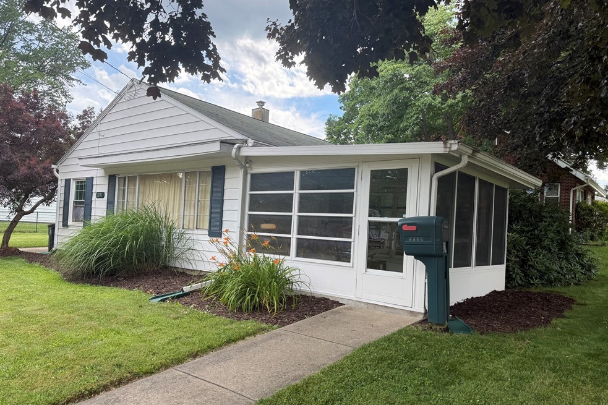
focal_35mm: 26
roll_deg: -3.3
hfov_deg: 69.4
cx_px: 301
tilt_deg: +1.6
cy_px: 218
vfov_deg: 49.5
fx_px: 439
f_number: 1.78
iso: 100
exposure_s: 1/1337
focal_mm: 6.76
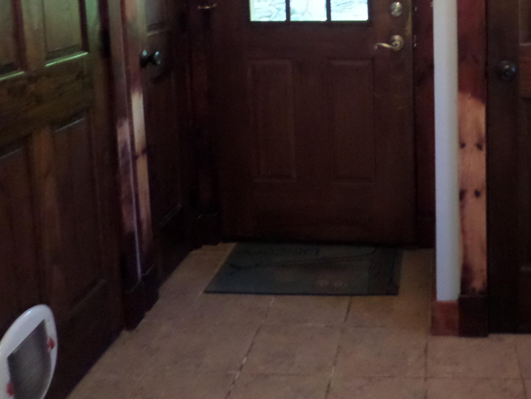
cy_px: 35
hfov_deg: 41.8
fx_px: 675
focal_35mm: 44
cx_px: 394
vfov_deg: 31.3
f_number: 3.2
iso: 800
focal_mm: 4
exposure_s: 1/10
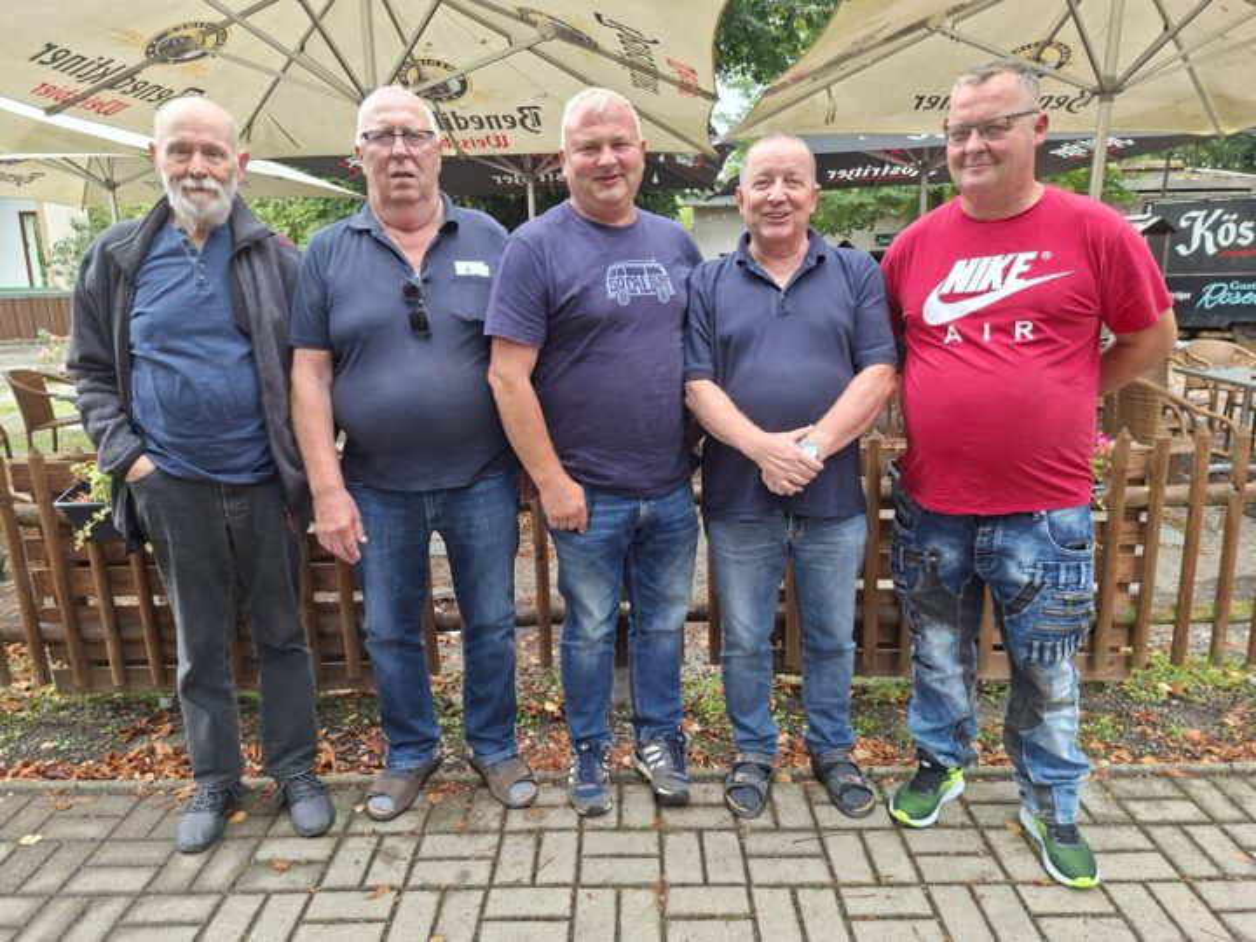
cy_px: 471
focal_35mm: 23
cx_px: 628
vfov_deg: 58.9
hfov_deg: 73.9
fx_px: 835
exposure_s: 1/172
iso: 50
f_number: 1.8
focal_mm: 5.54
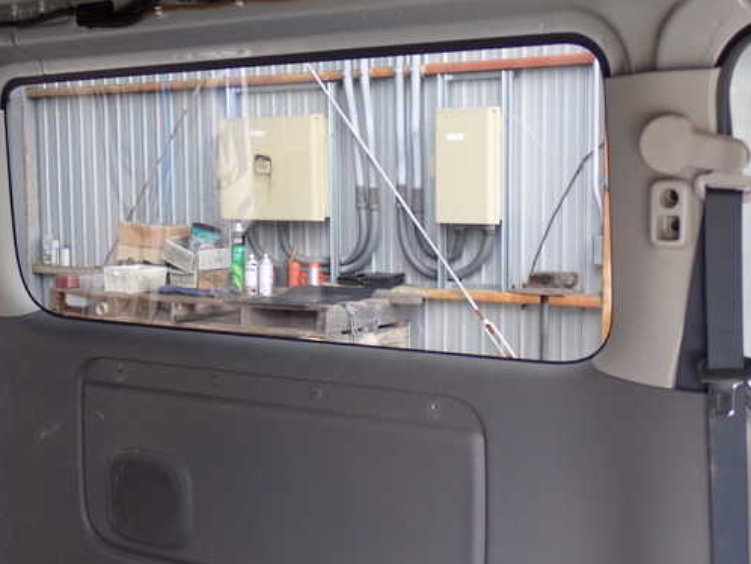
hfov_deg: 36.1
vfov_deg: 27.5
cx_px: 315
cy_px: 277
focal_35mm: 53
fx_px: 1150
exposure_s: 1/60
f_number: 2.9
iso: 200
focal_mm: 7.84
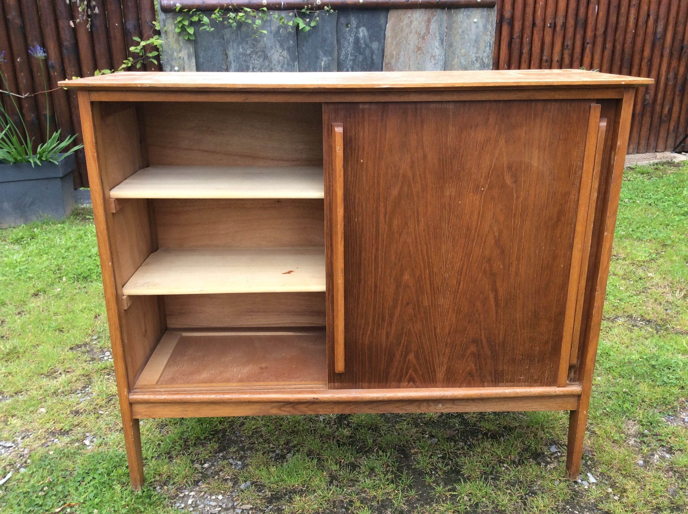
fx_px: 635
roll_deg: +2.2
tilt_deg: -21.4
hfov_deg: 56.9
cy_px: 257
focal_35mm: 32
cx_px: 344
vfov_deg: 44.1
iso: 32
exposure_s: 1/125
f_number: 2.4
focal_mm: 3.3
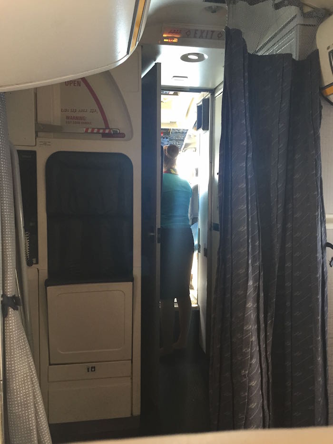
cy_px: 222
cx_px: 166
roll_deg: +0.8
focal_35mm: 29
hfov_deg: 48.2
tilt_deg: -0.2
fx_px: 372
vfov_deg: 61.7
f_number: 2.2
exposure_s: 1/30
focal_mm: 4.15
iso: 100
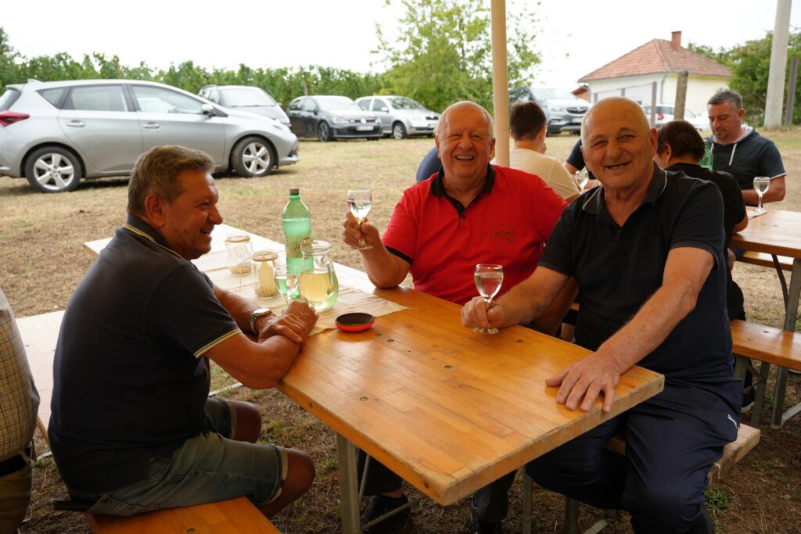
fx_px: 661
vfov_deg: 44.0
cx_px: 400
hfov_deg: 62.4
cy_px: 267
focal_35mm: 30
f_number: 4
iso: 200
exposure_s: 1/160
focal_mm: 29.7
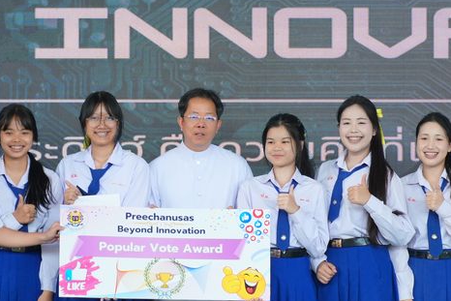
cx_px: 171
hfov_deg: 7.4
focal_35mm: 277
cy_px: 157
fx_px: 3471
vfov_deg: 5.0
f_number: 5.6
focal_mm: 86
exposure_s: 1/100
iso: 500
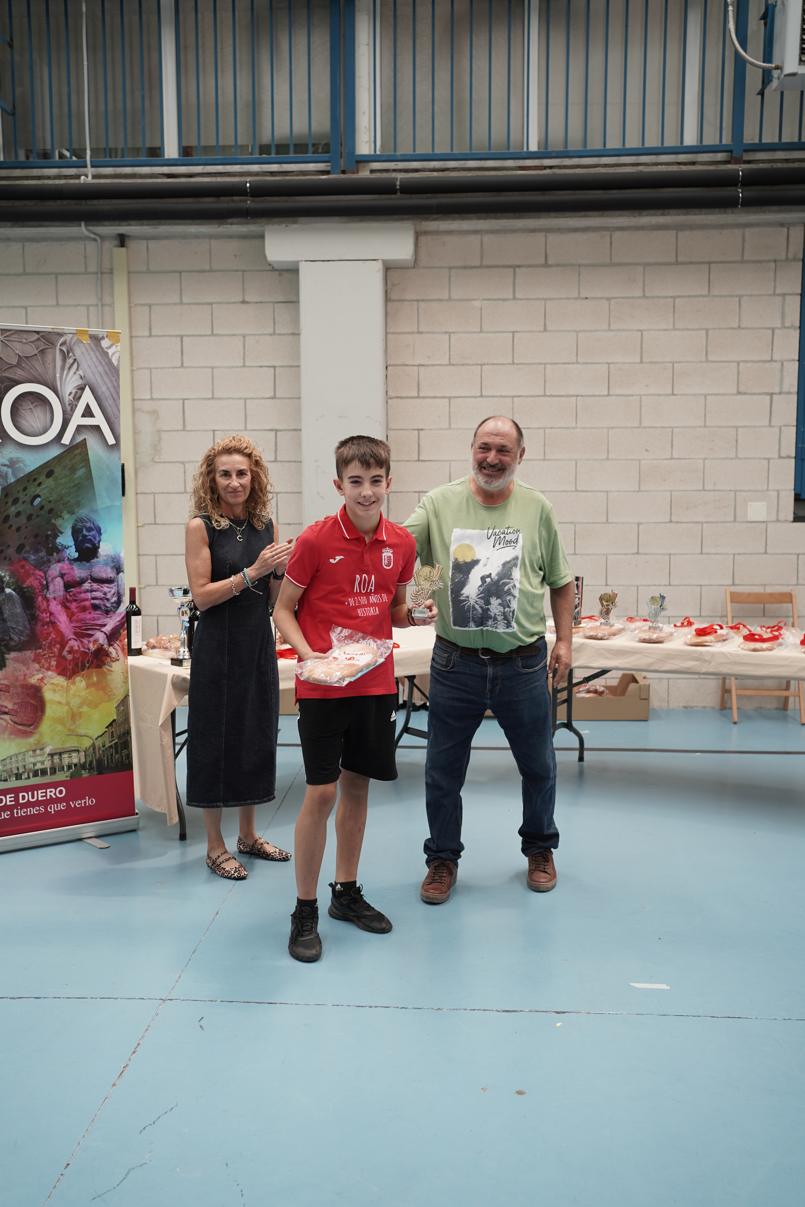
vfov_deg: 54.4
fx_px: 1174
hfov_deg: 37.9
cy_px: 604
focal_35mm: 35
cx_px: 402
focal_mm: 35
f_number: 3.5
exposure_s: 1/125
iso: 200
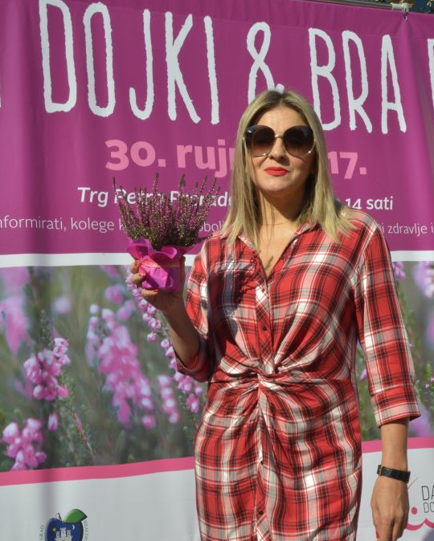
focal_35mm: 57
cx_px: 192
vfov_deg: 33.0
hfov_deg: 26.7
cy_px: 272
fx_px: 914
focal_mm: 40
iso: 400
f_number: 22
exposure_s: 1/125
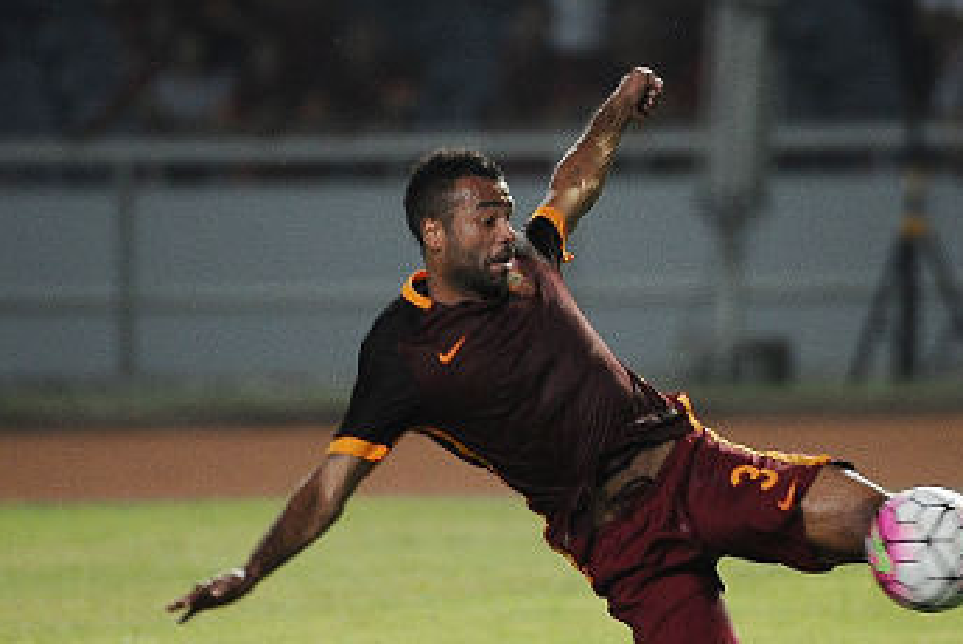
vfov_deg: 2.6
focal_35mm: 535
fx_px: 14323
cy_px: 424
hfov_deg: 3.9
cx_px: 638
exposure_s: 1/500
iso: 3200
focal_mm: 400
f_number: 4
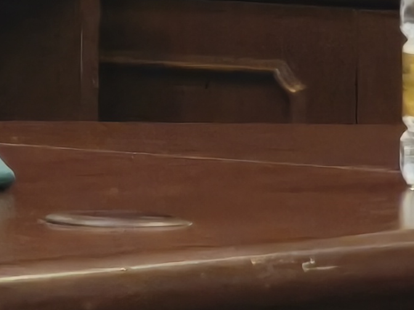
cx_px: -819
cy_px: -432
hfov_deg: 2.7
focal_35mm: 729
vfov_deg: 2.0
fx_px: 8719
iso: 800
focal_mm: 8.8
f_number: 2
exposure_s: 1/50
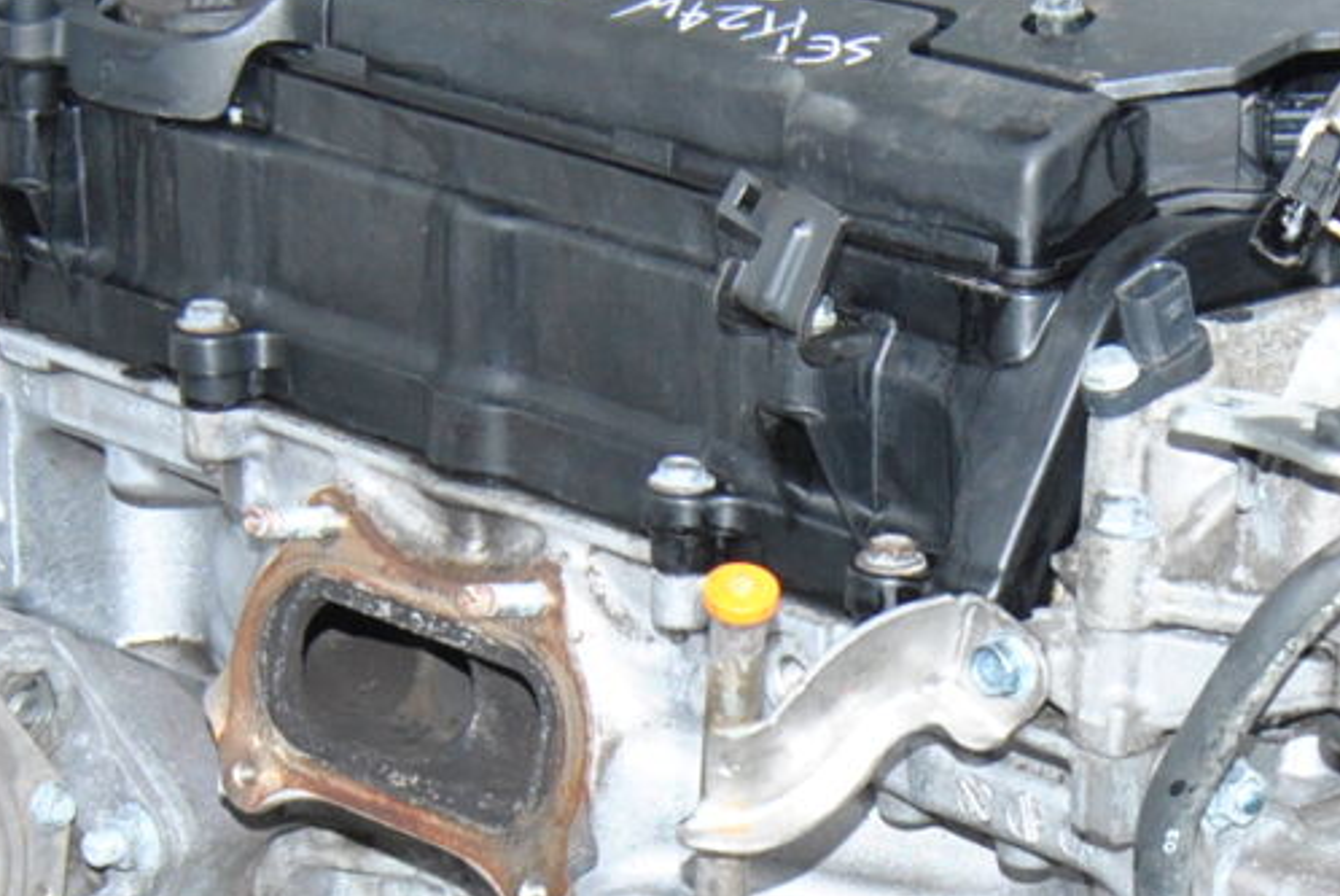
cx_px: 1127
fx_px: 5029
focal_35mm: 135
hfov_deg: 15.1
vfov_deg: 10.1
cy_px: 994
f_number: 5.6
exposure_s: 1/200
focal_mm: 28
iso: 400
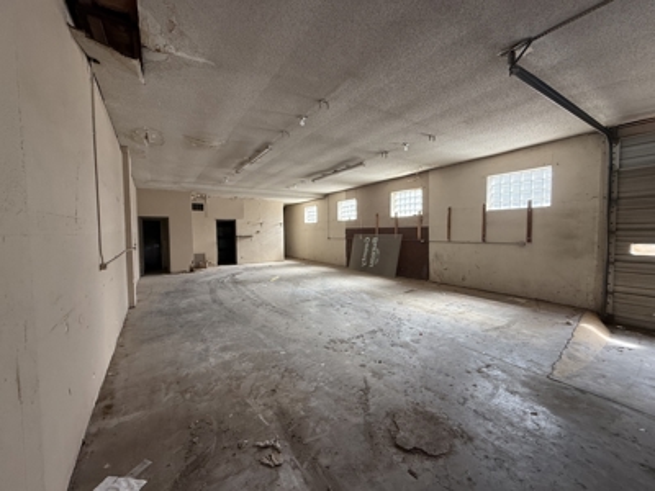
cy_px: 246
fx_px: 265
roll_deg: +1.0
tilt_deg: -3.3
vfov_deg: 85.7
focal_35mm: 14
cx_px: 328
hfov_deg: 102.1
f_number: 2.2
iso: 200
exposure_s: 1/99
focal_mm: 2.22
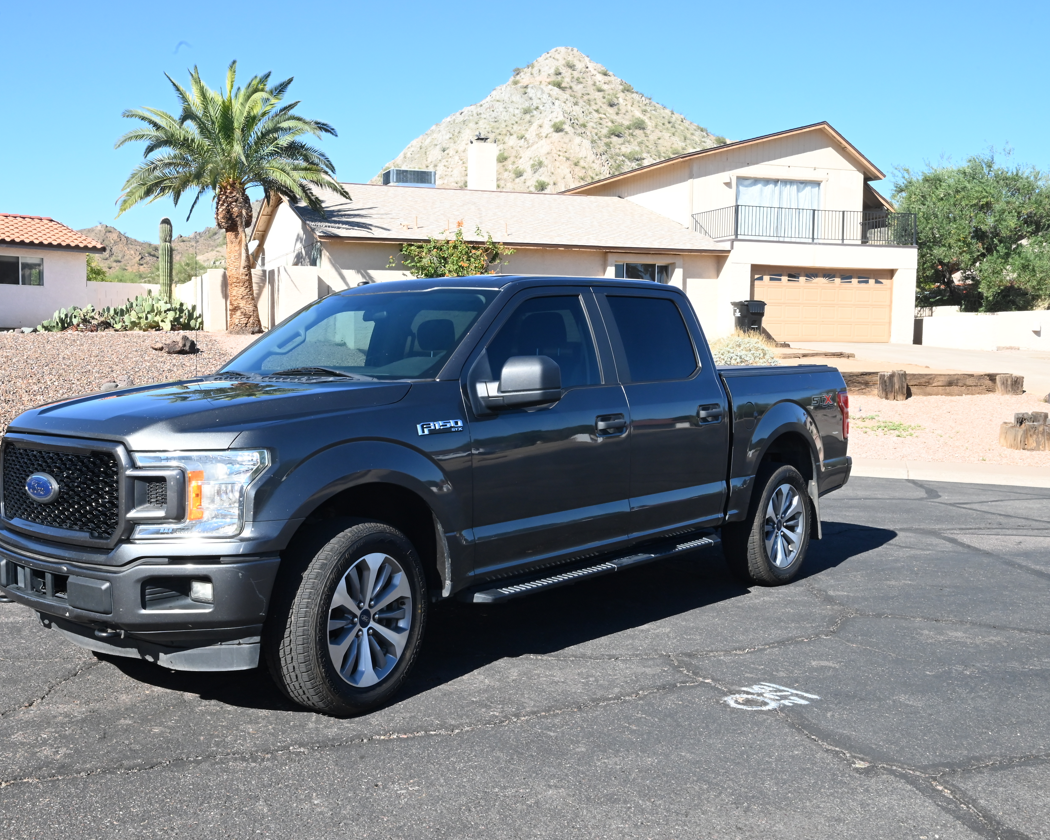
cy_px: 422
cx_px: 419
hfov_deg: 52.5
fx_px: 1057
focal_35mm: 34
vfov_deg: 43.4
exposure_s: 1/200
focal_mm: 30
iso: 1250
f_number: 22
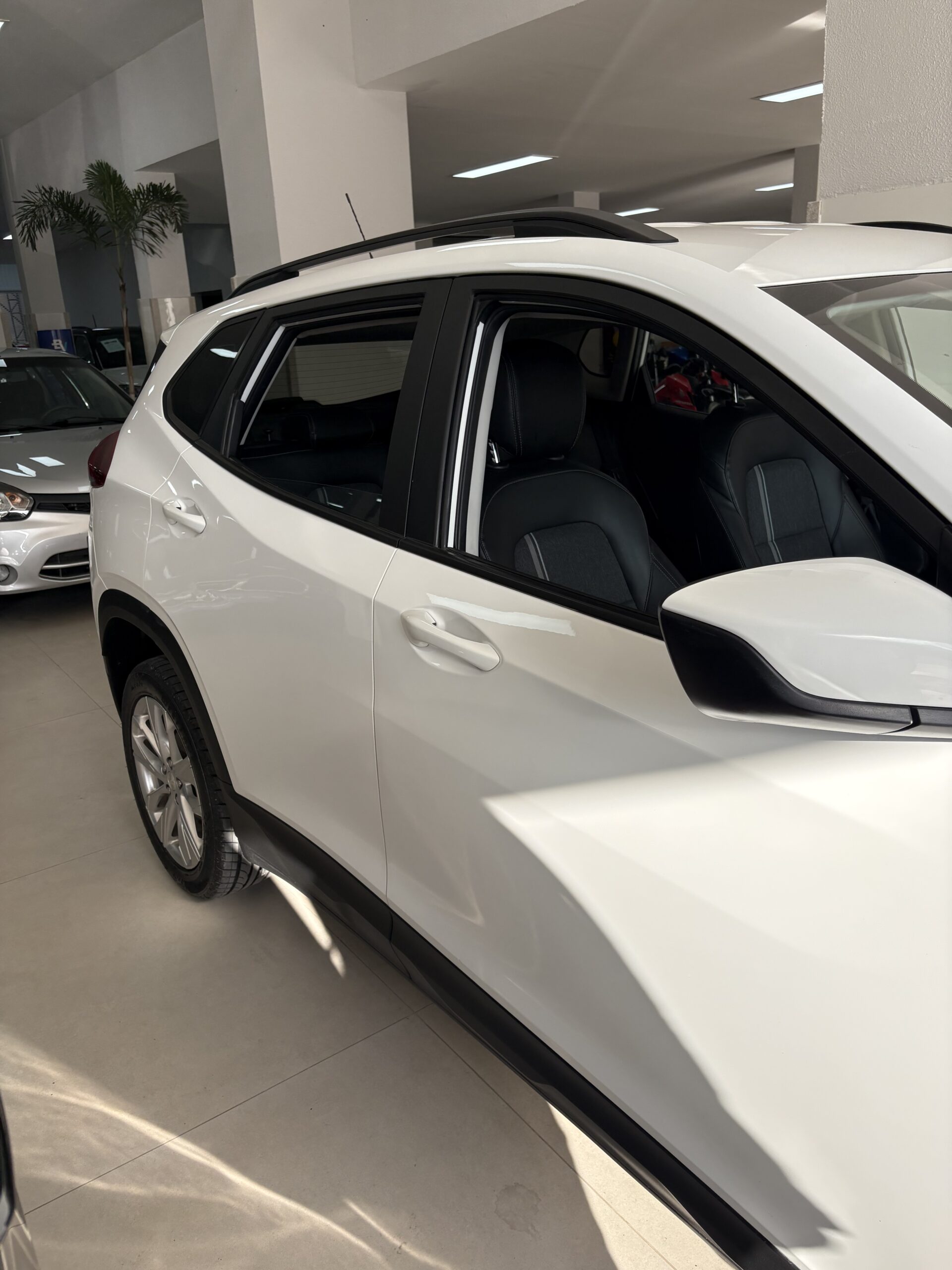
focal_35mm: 26
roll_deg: +2.7
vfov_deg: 67.3
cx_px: 476
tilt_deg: -16.3
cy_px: 635
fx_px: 953
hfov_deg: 53.1
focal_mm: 5.96
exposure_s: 1/840
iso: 64
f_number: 1.6
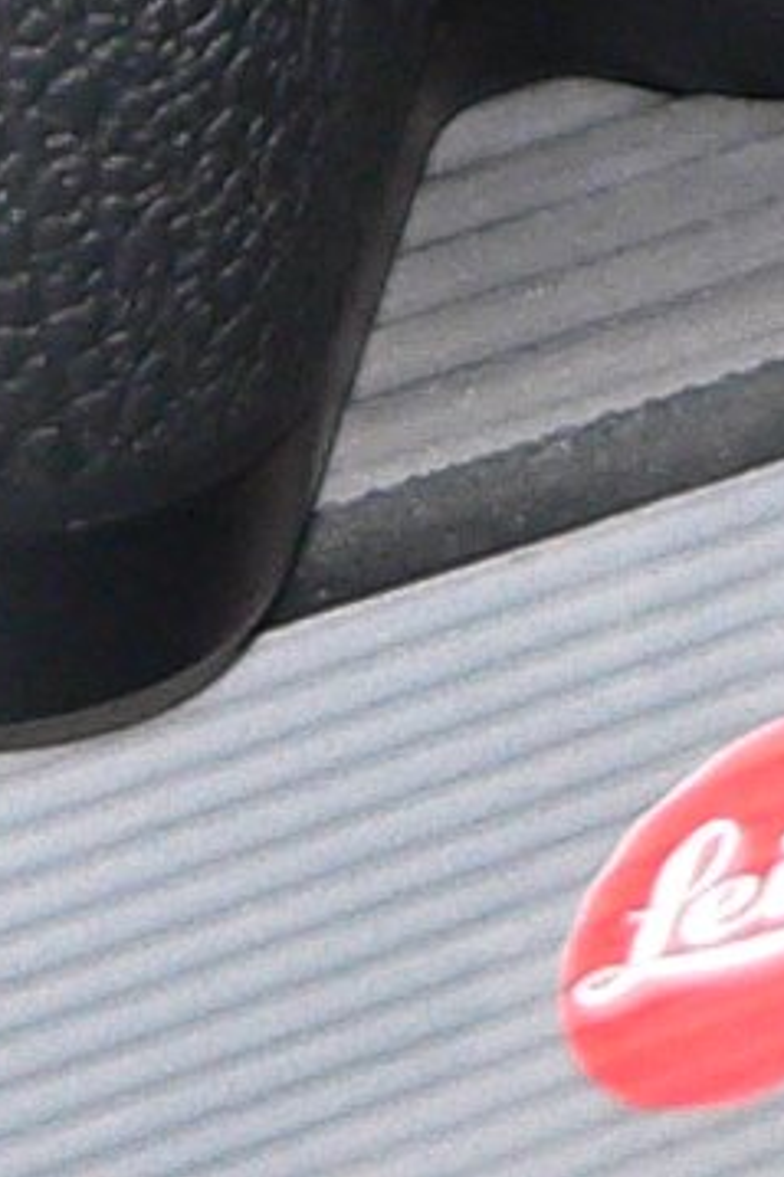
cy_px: -1285
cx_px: 850
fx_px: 15759
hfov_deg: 2.8
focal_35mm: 482
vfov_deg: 4.2
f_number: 2.8
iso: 100
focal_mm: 10.7
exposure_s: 1/60
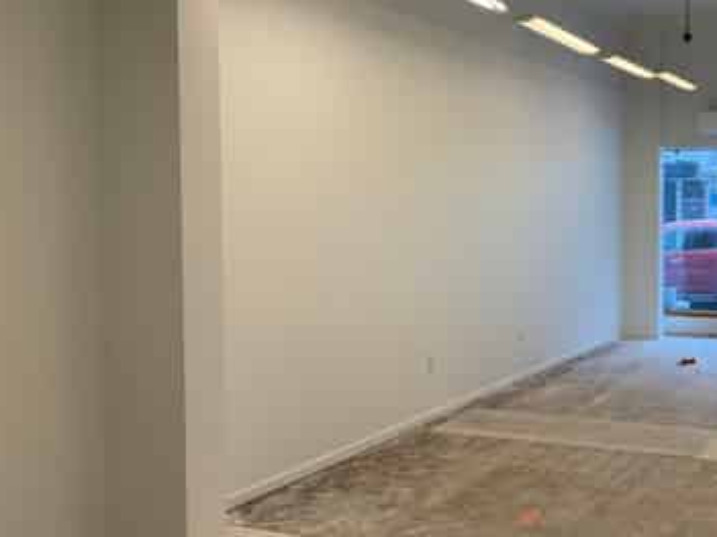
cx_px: 596
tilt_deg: -3.4
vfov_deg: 32.1
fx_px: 932
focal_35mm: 45
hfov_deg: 40.0
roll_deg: -1.2
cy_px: 240
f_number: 1.78
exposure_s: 1/100
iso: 50
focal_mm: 6.76
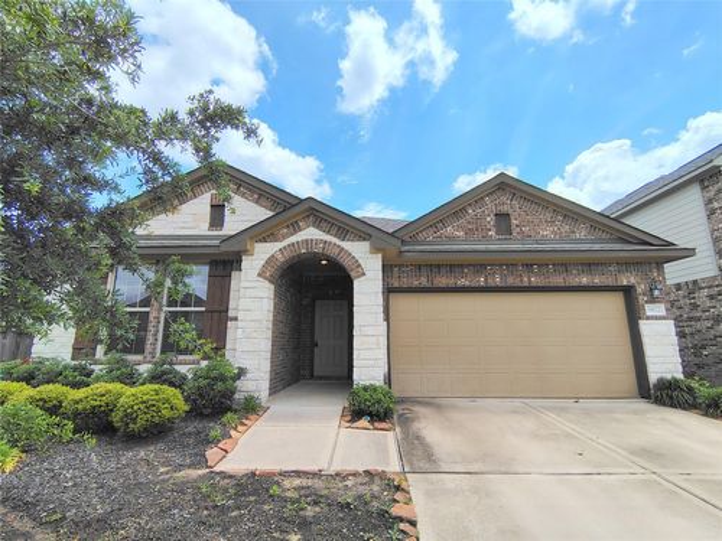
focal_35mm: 16
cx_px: 361
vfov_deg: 78.1
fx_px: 334
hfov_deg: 94.5
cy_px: 270
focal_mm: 2.13
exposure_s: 1/1105
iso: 100
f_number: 2.2
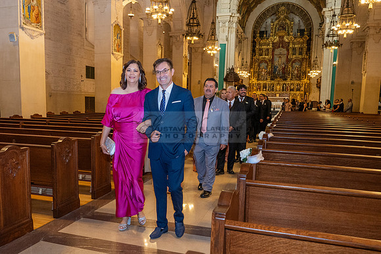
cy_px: 146
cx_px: 164
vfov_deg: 43.1
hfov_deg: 61.1
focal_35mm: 30
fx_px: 321
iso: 800
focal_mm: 14
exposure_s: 1/125
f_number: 2.8
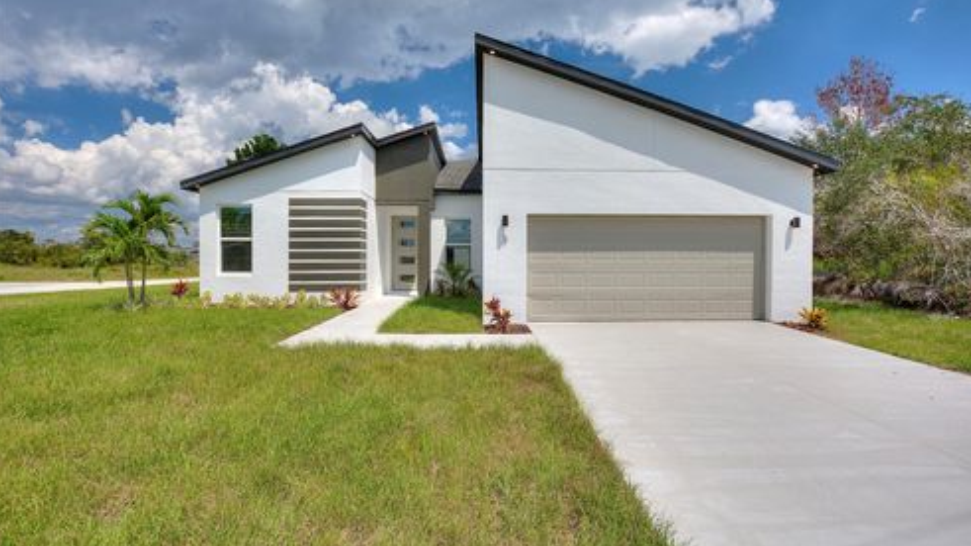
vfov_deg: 67.0
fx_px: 412
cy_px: 258
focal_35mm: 16
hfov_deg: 99.4
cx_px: 488
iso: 100
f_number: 4.5
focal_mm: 10
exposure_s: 1/1000
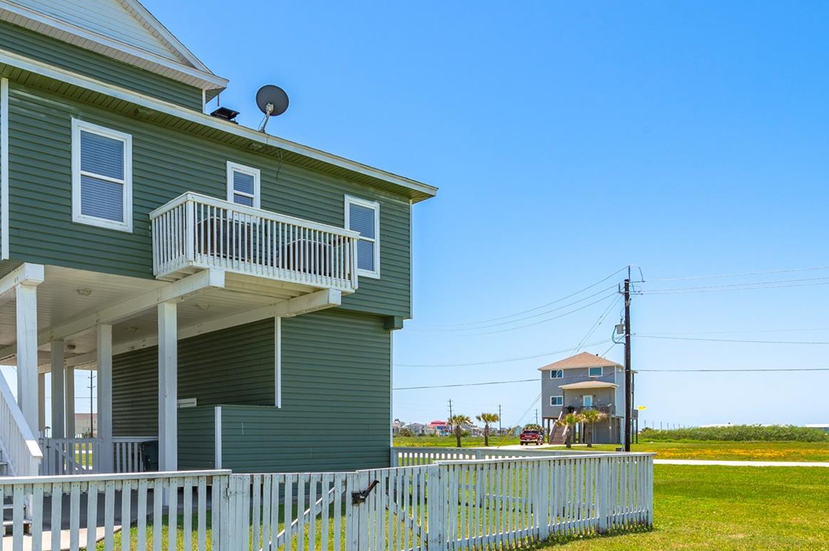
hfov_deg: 61.8
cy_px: 443
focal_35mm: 28
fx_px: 644
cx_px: 206
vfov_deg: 44.1
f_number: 11
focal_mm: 16
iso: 125
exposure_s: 1/200
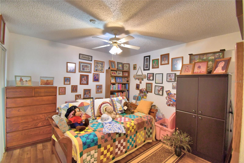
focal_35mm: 15
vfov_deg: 77.3
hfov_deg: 100.4
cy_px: 82
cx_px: 122
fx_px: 102
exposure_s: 1/30
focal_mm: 10
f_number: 4.5
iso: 1000
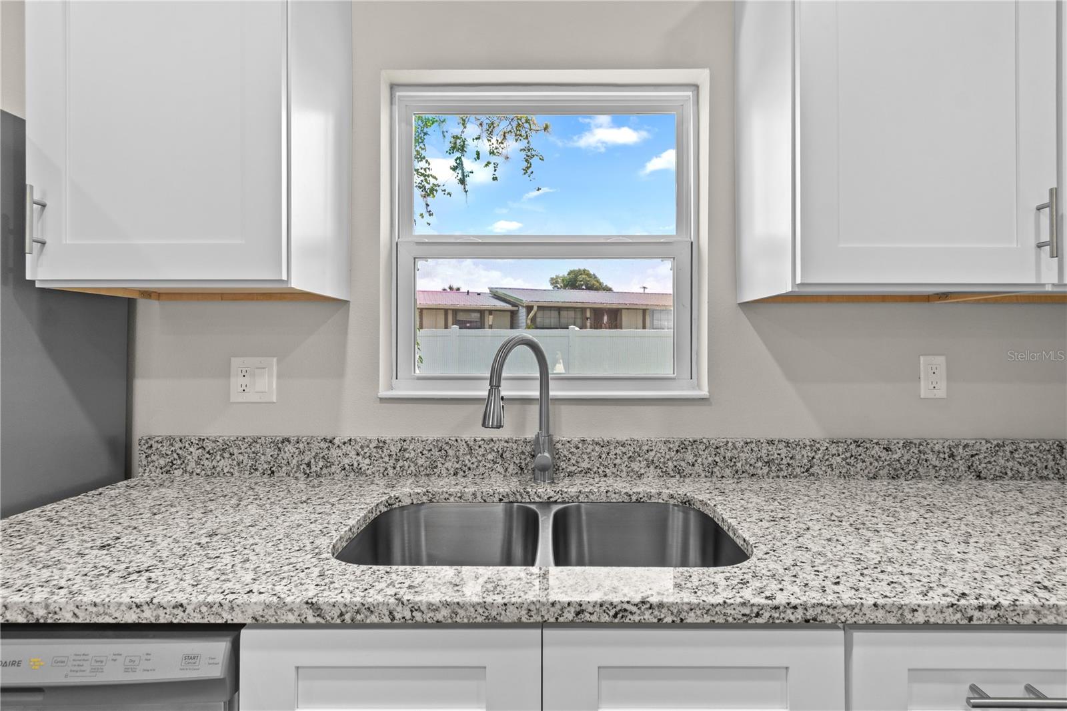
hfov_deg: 100.4
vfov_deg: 77.3
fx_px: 444
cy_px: 356
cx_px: 534
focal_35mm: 15
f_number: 7.1
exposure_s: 1/2
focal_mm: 10
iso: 100
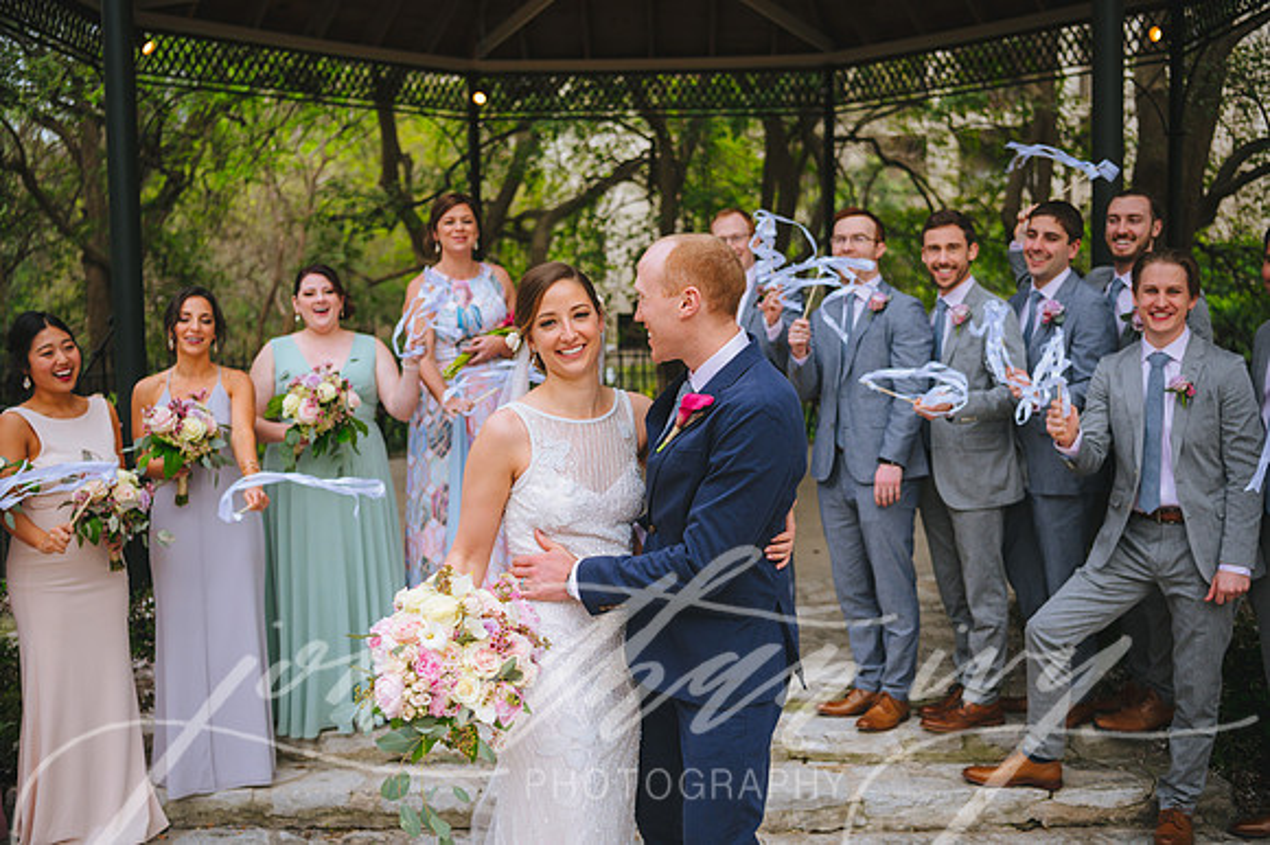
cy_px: 422
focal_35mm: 38
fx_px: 1340
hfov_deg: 50.7
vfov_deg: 35.0
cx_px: 635
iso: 400
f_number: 2.8
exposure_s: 1/1600
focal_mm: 38
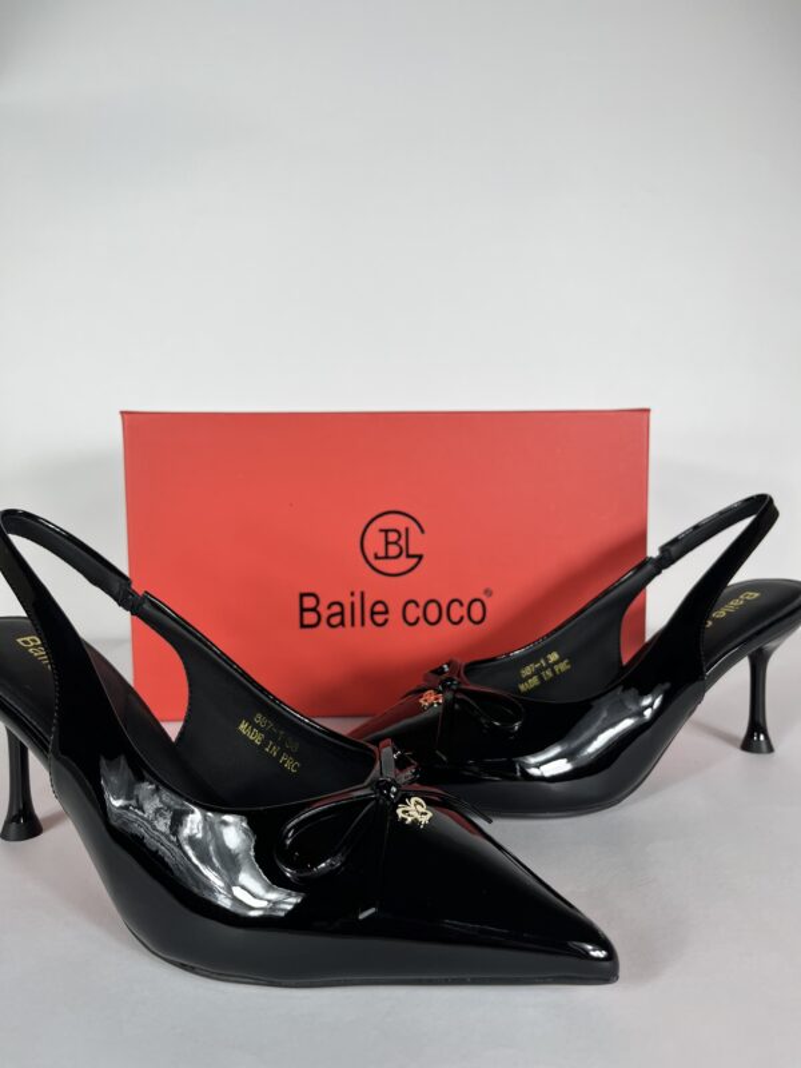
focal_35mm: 26
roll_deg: -0.3
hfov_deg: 53.1
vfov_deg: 67.3
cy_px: 534
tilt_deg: -6.5
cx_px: 400
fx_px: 802
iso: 40
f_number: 1.6
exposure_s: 1/257
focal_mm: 5.1
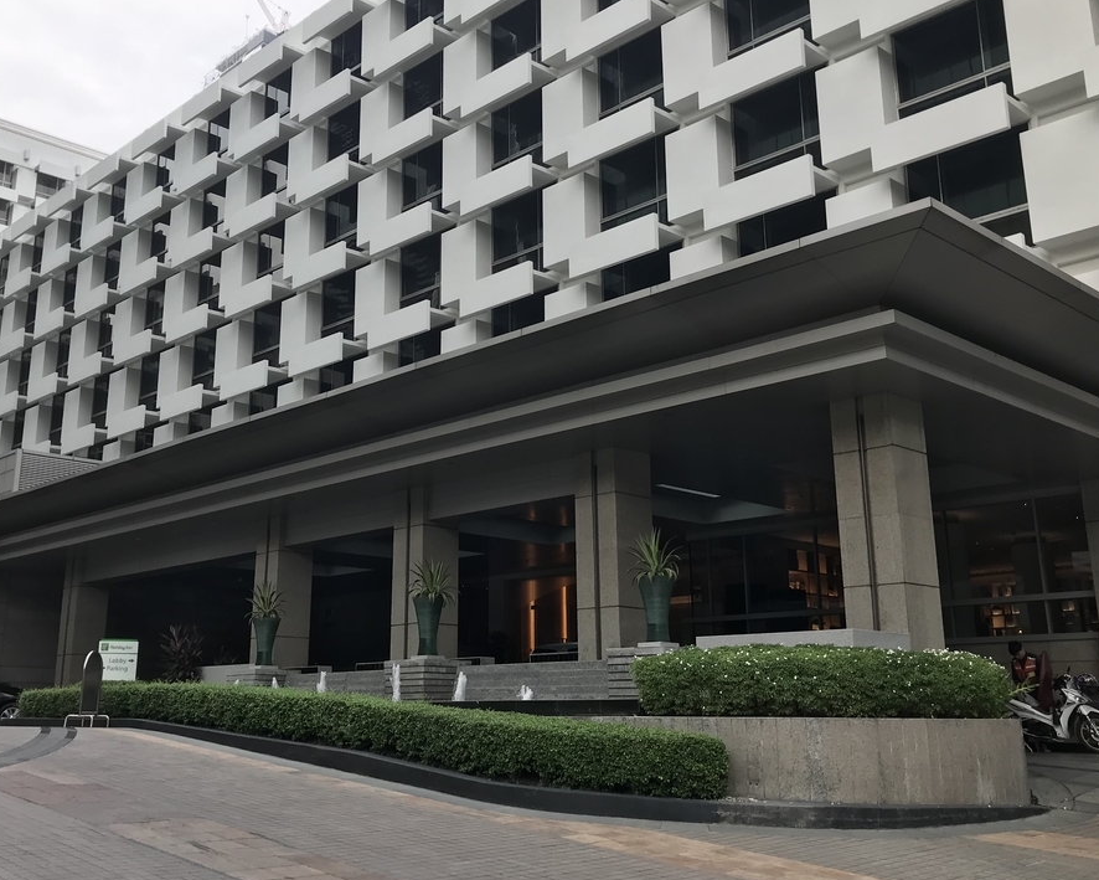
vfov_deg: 40.1
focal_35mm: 37
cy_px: 384
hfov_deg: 49.0
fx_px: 1204
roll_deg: +0.6
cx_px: 490
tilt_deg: +14.8
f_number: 1.8
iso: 20
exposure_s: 1/517
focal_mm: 3.99
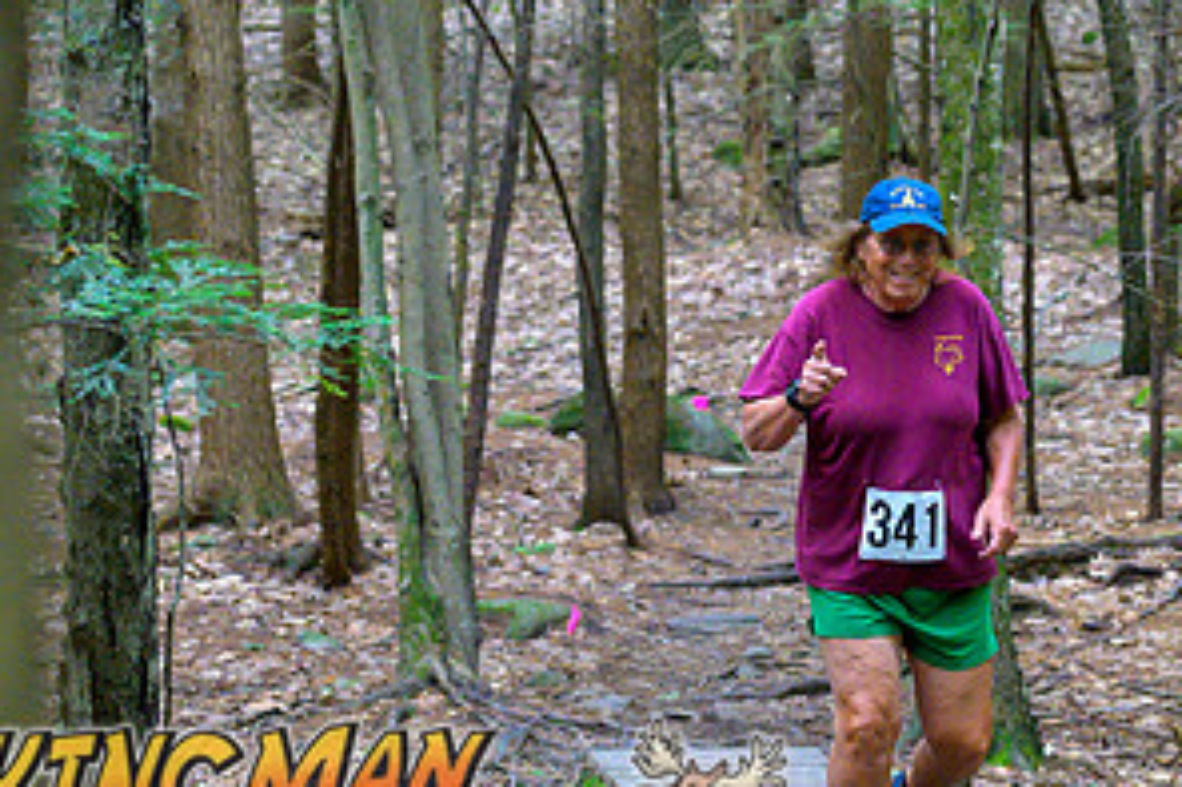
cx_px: 1050
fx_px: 4495
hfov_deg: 14.8
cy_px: 356
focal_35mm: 137
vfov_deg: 10.0
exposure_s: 1/320
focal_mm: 70
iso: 8000
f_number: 4
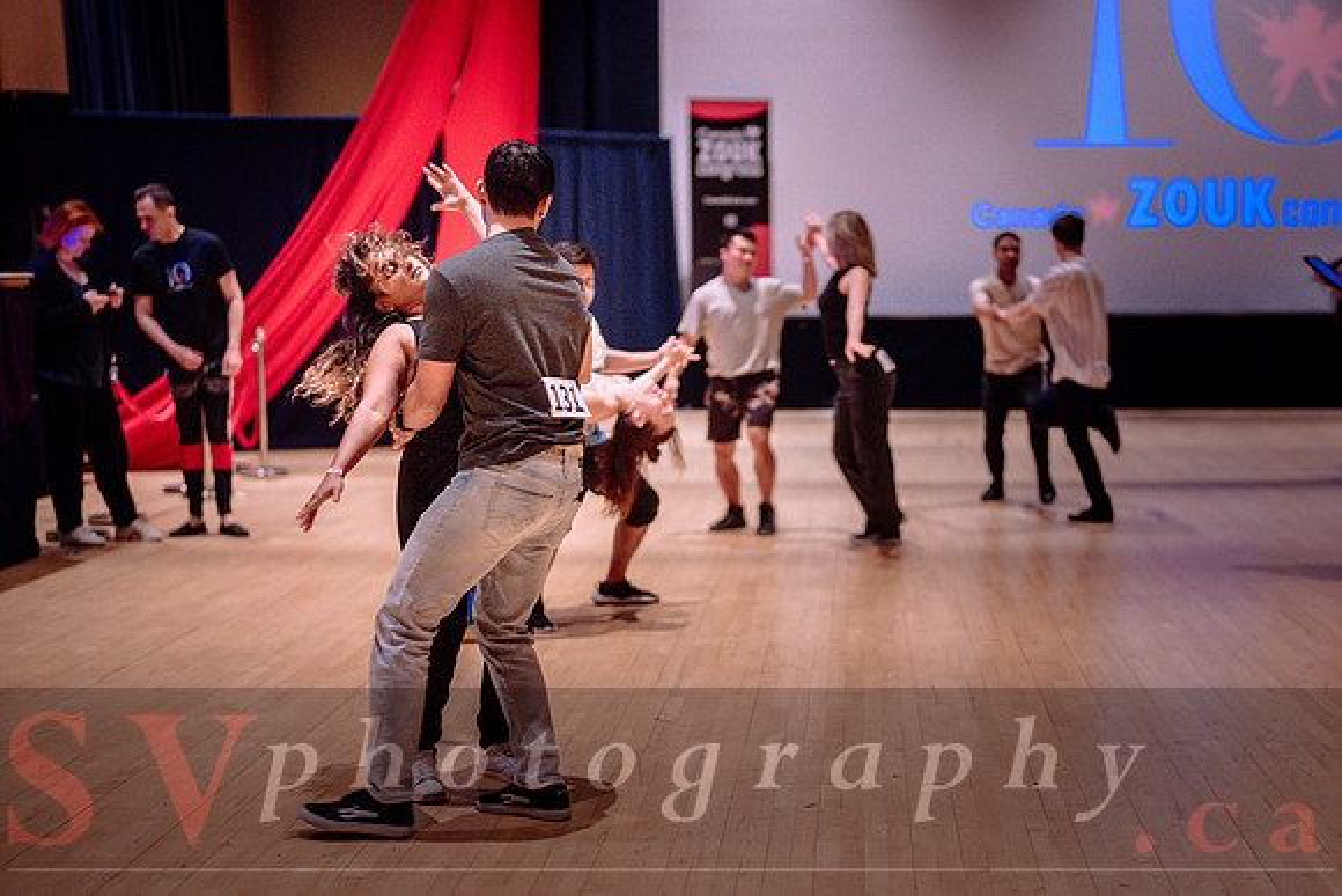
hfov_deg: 31.2
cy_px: 574
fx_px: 2389
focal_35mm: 64
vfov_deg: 21.2
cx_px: 850
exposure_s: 1/250
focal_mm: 50
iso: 1600
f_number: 1.2
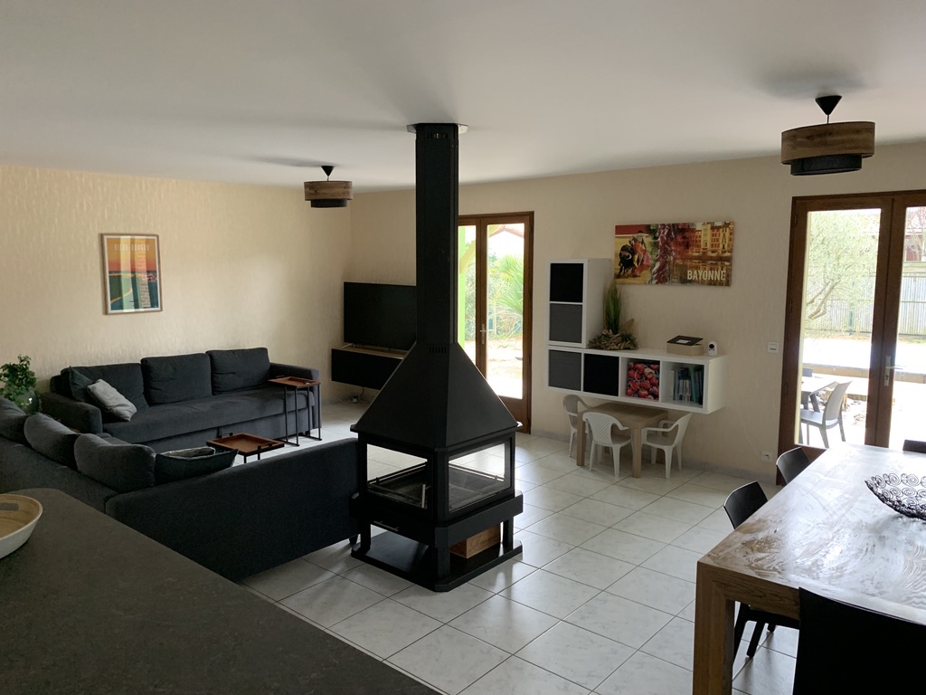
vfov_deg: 53.1
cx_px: 463
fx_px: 696
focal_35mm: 26
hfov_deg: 67.3
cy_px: 348
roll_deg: +0.8
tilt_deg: -7.3
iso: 250
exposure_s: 1/60
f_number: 1.8
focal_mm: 4.25
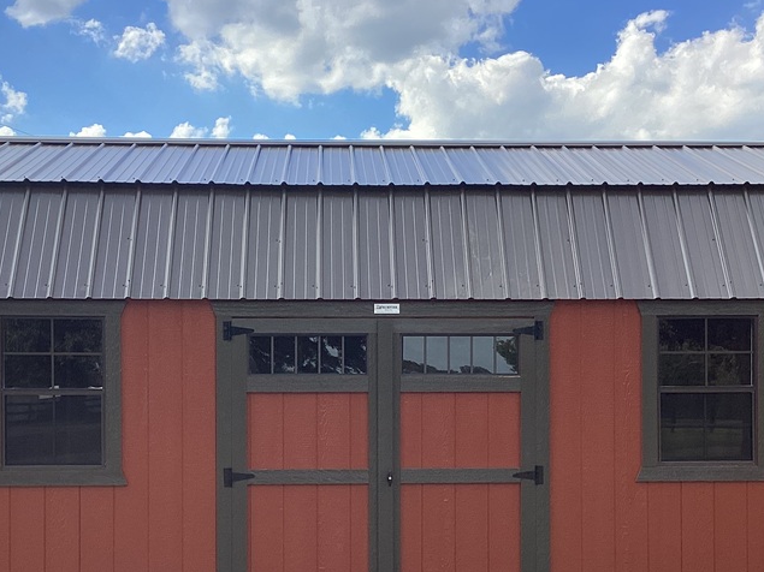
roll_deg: +1.8
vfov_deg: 28.8
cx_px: 373
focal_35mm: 50
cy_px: 394
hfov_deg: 38.2
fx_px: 1103
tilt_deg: +0.3
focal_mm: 3.3
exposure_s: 1/641
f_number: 2.4
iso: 25
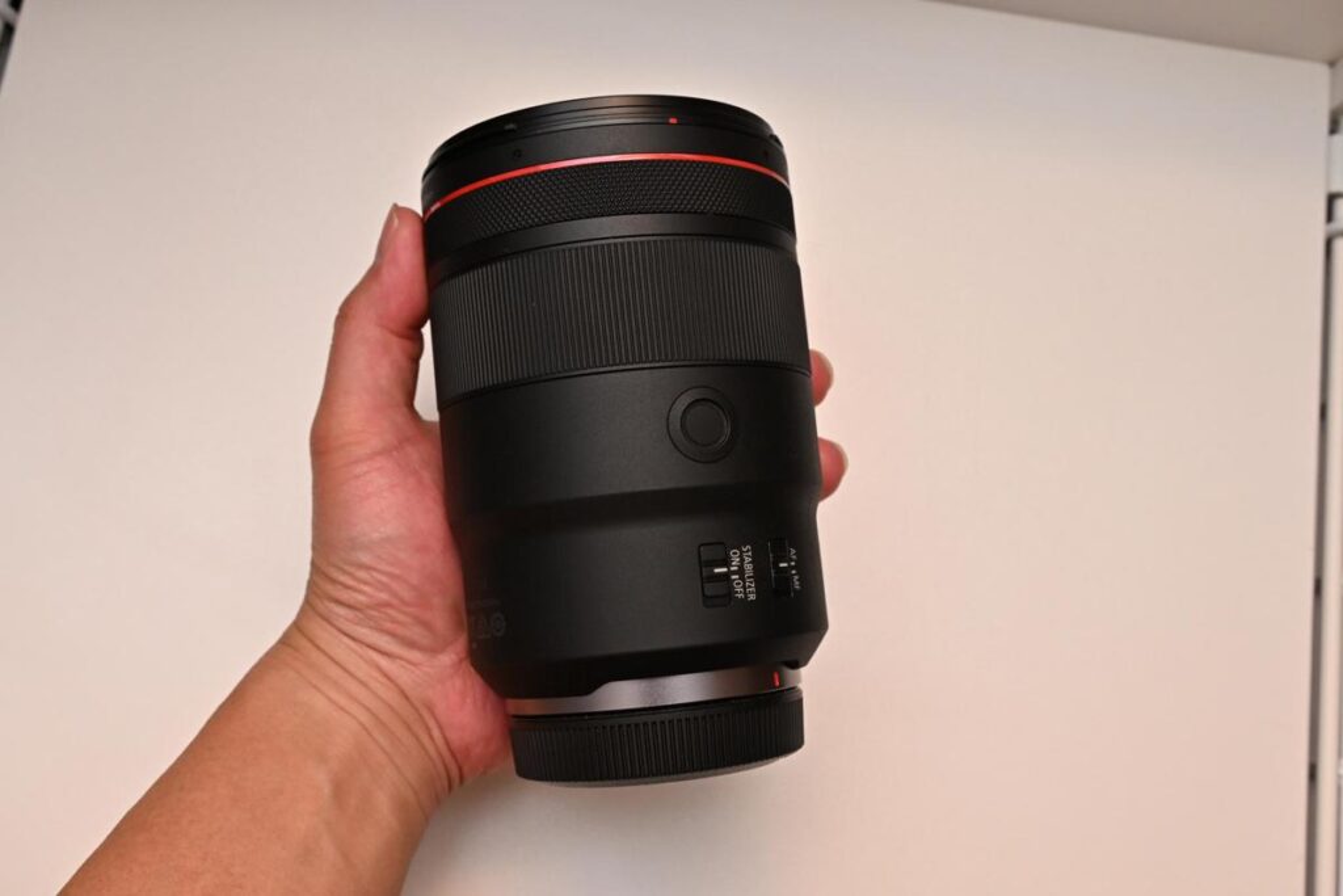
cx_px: 672
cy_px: 448
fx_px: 1399
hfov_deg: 51.3
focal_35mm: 38
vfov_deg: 35.5
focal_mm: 25
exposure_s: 1/200
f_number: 8
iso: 800
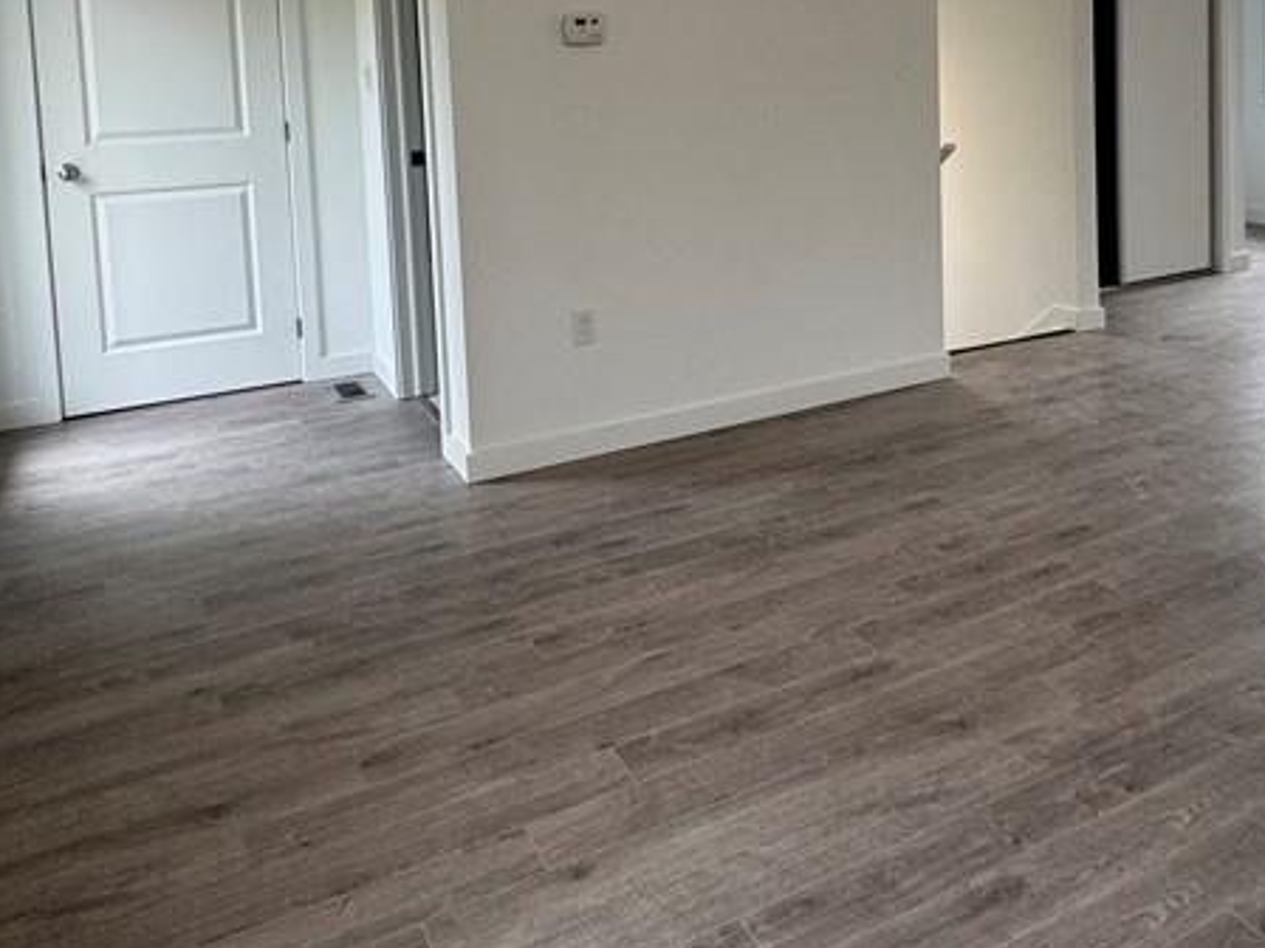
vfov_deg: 41.6
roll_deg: +1.8
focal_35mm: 32
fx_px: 1169
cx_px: 805
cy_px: 150
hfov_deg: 56.0
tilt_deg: -4.0
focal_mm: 2.22
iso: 100
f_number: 2.2
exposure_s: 1/120
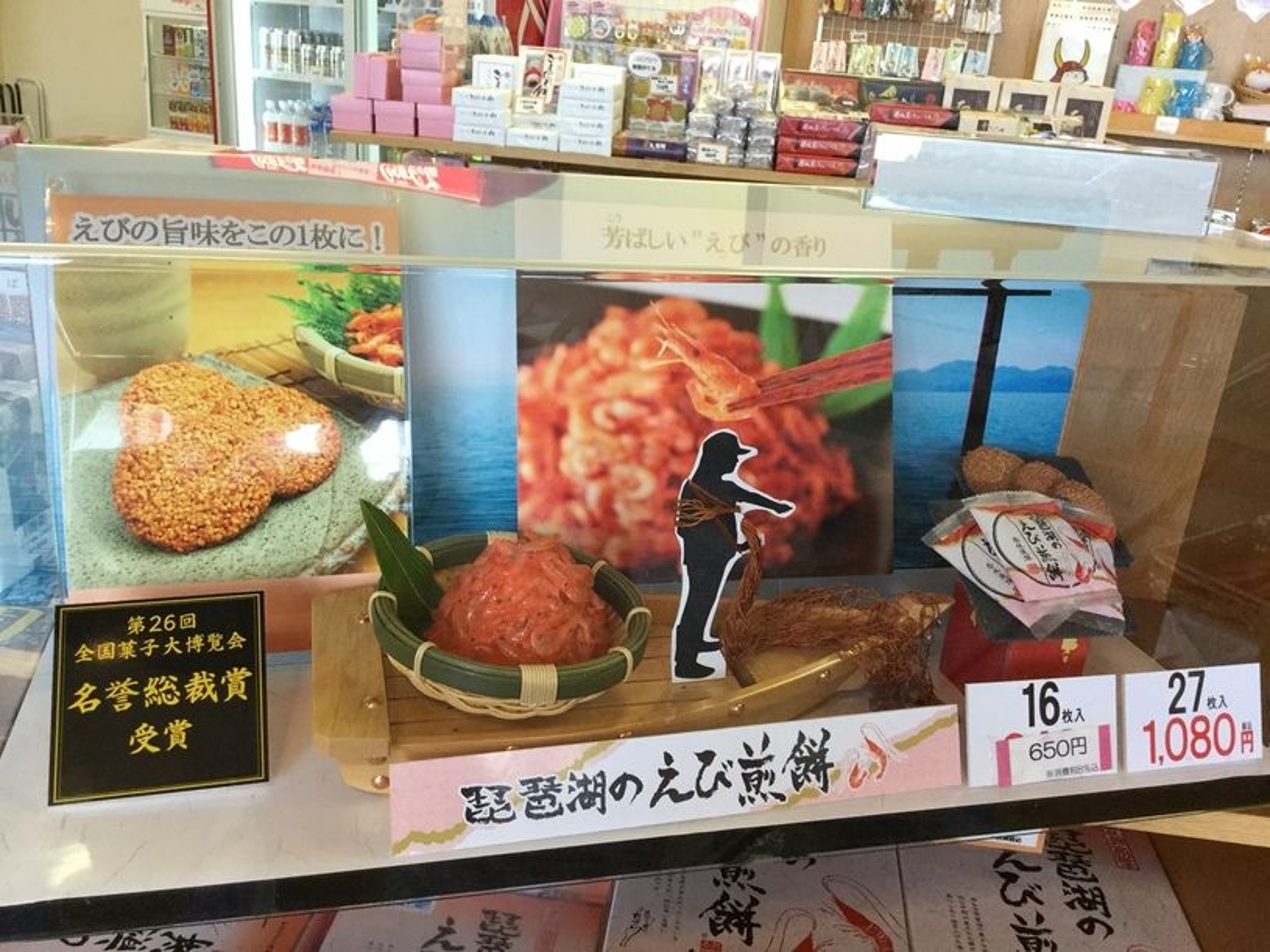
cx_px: 635
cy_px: 476
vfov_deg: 45.4
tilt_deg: -20.9
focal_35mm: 31
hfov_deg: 58.4
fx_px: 1137
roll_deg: -5.5
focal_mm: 3.3
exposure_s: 1/30
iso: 50
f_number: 2.4
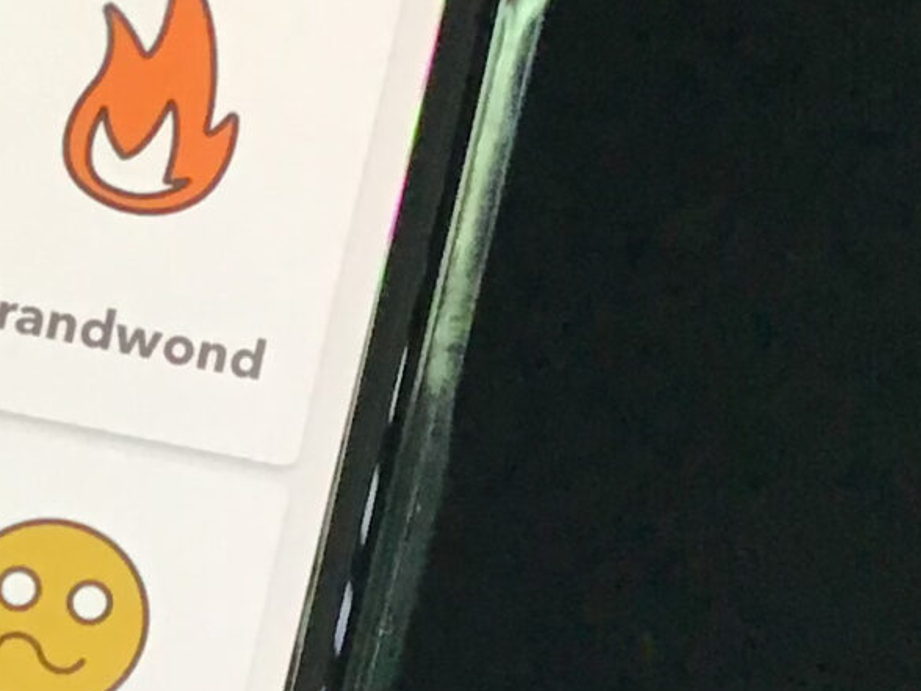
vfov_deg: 10.9
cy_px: 588
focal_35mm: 135
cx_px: -99
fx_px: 3592
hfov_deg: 14.3
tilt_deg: -63.5
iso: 64
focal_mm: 3.3
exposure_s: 1/33
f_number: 2.4
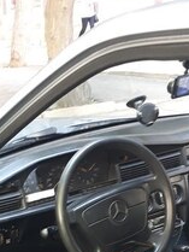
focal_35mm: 64
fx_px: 465
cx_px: -7
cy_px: 288
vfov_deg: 27.3
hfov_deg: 22.0
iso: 160
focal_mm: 3.6
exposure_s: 1/33
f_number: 1.9
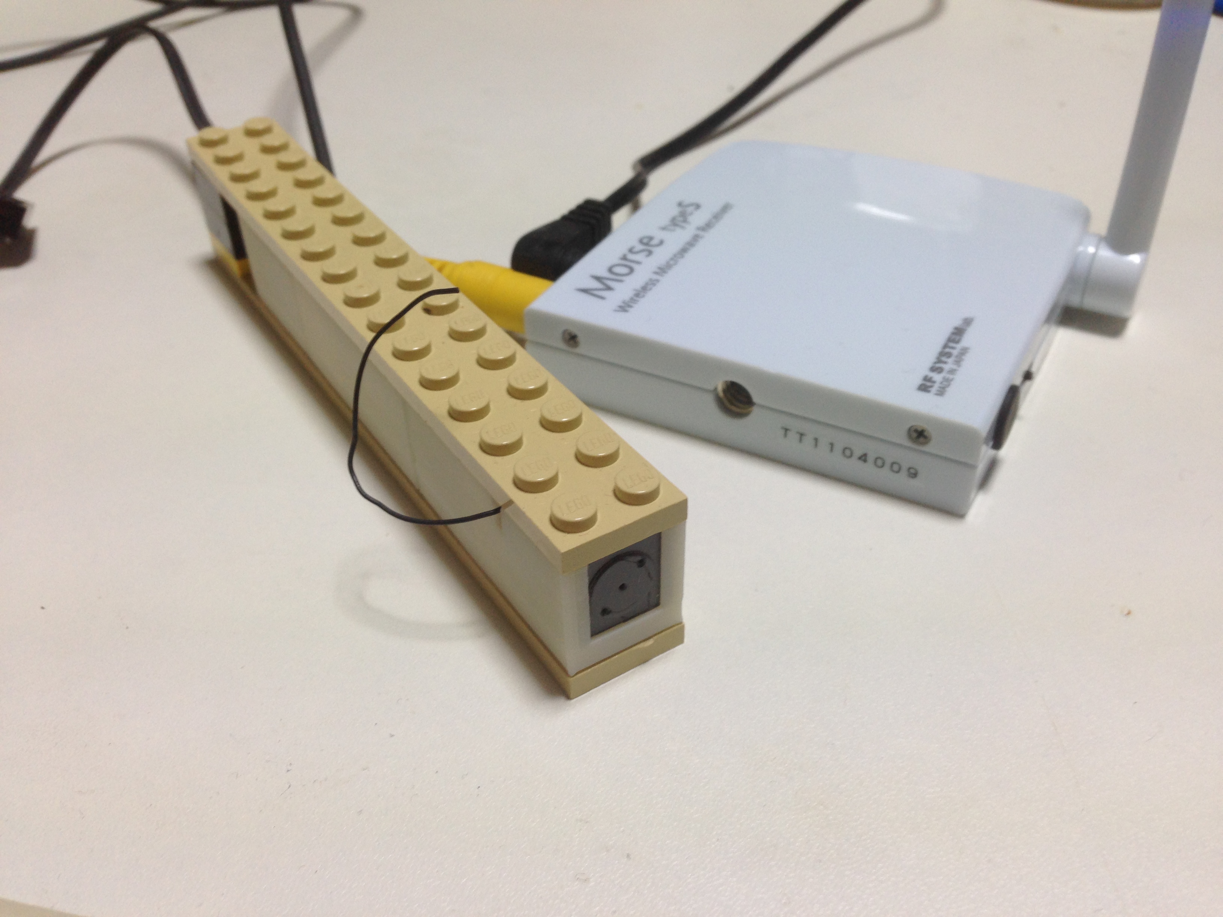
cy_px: 458
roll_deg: +3.5
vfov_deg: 42.9
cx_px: 612
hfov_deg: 55.4
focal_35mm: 33
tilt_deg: -37.9
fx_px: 1166
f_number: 2.4
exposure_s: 1/24
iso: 50
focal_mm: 4.12
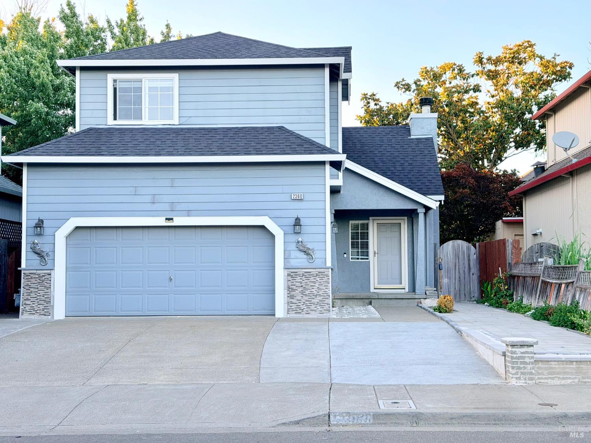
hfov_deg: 39.7
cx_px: 296
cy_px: 222
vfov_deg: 30.3
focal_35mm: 48
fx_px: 820
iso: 80
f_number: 1.78
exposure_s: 1/373
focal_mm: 6.76
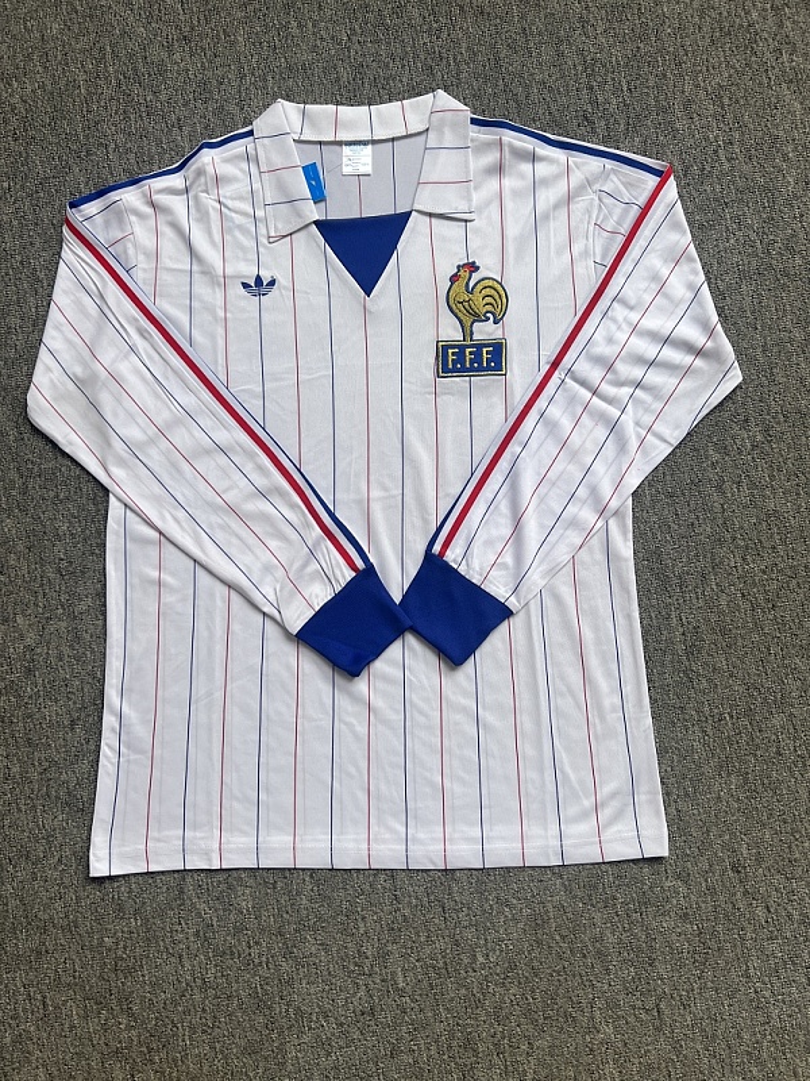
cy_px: 540
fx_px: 811
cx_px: 405
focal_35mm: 26
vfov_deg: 67.3
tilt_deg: -84.5
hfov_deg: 53.1
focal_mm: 5.7
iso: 50
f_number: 1.5
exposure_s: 1/539
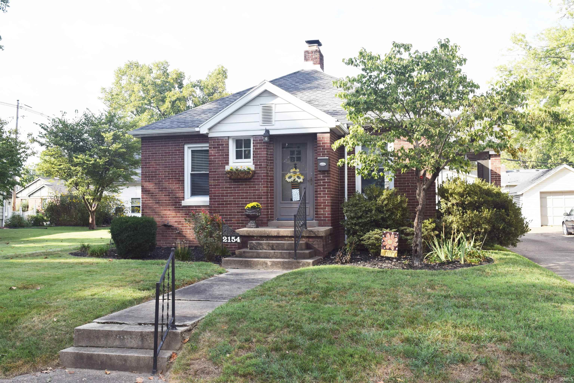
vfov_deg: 38.4
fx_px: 550
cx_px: 287
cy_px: 192
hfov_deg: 55.1
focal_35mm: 34
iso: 100
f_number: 7.1
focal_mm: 23
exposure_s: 1/200
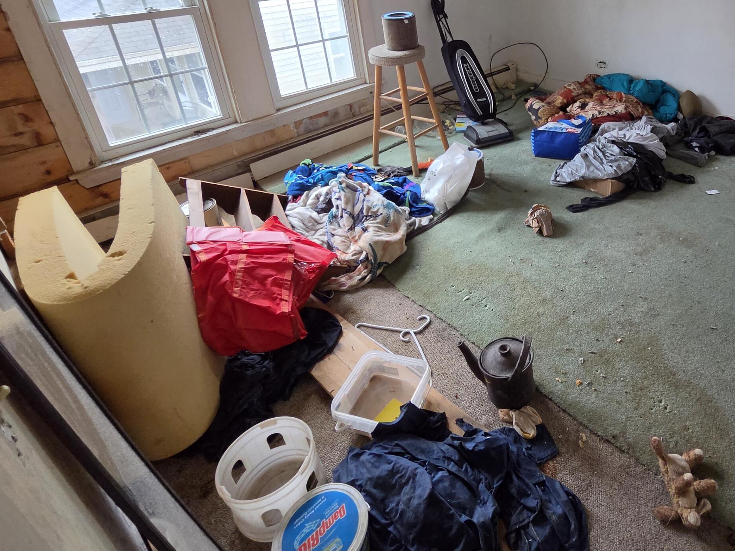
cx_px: 516
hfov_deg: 75.3
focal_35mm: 21
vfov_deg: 60.9
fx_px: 446
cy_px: 158
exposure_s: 1/60
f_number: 2.2
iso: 400
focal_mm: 2.2
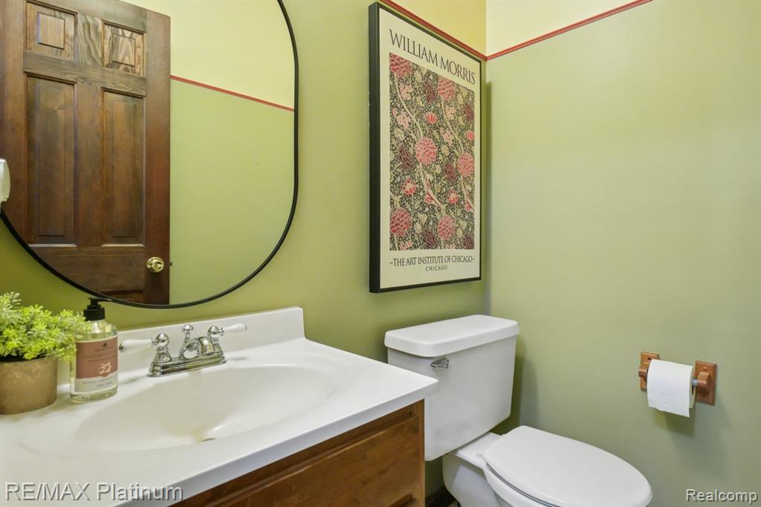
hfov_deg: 90.0
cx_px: 380
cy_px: 254
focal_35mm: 18
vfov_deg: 67.3
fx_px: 380
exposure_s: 1/30
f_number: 8
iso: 5000
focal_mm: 12
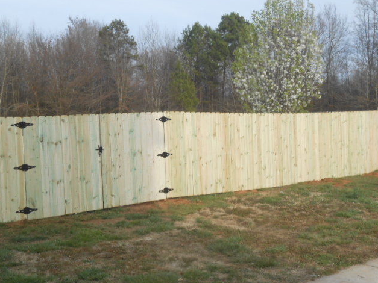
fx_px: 546
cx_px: 192
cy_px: 140
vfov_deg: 29.1
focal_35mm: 50
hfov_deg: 38.2
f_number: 4.8
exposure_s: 1/200
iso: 80
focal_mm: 8.8
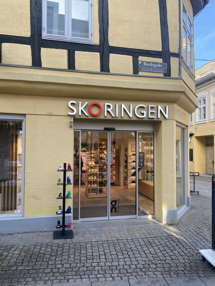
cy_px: 143
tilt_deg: +3.9
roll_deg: -2.6
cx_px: 108
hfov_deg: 53.1
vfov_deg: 67.3
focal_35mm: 26
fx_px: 215
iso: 32
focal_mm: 4.25
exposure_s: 1/288
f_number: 1.8
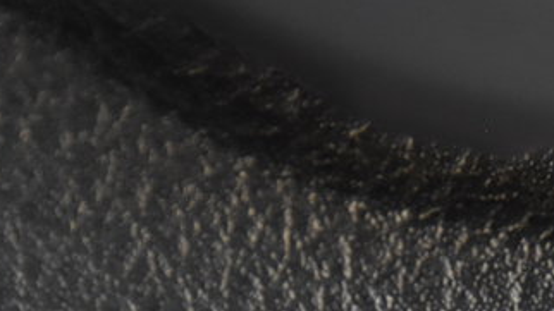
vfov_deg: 3.1
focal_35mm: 387
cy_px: 700
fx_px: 5684
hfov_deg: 5.6
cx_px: 635
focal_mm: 62
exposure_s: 1/320
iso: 1600
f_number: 4.5
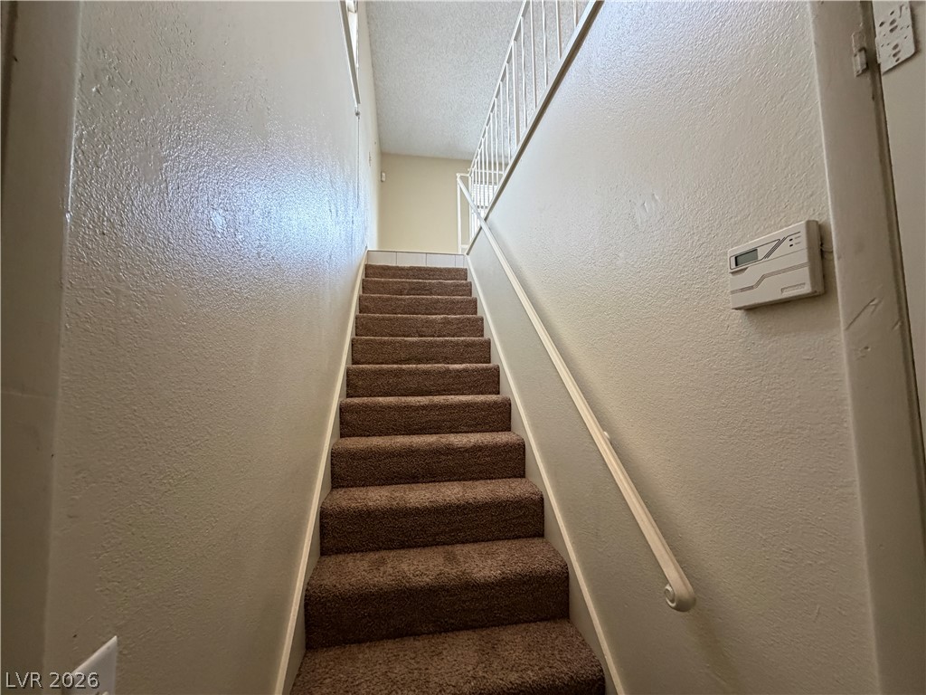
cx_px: 463
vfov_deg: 85.7
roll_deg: +1.5
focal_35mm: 14
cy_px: 348
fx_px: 375
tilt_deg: +3.8
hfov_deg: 102.1
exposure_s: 1/60
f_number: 2.2
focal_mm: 2.22
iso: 500
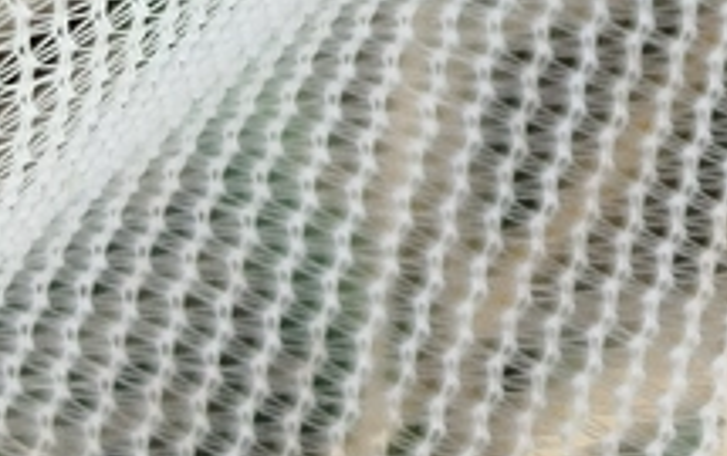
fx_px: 2063
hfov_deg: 18.3
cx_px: 1008
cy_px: -47
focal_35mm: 104
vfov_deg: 12.4
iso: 80
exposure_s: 1/100
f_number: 1.7
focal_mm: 5.31
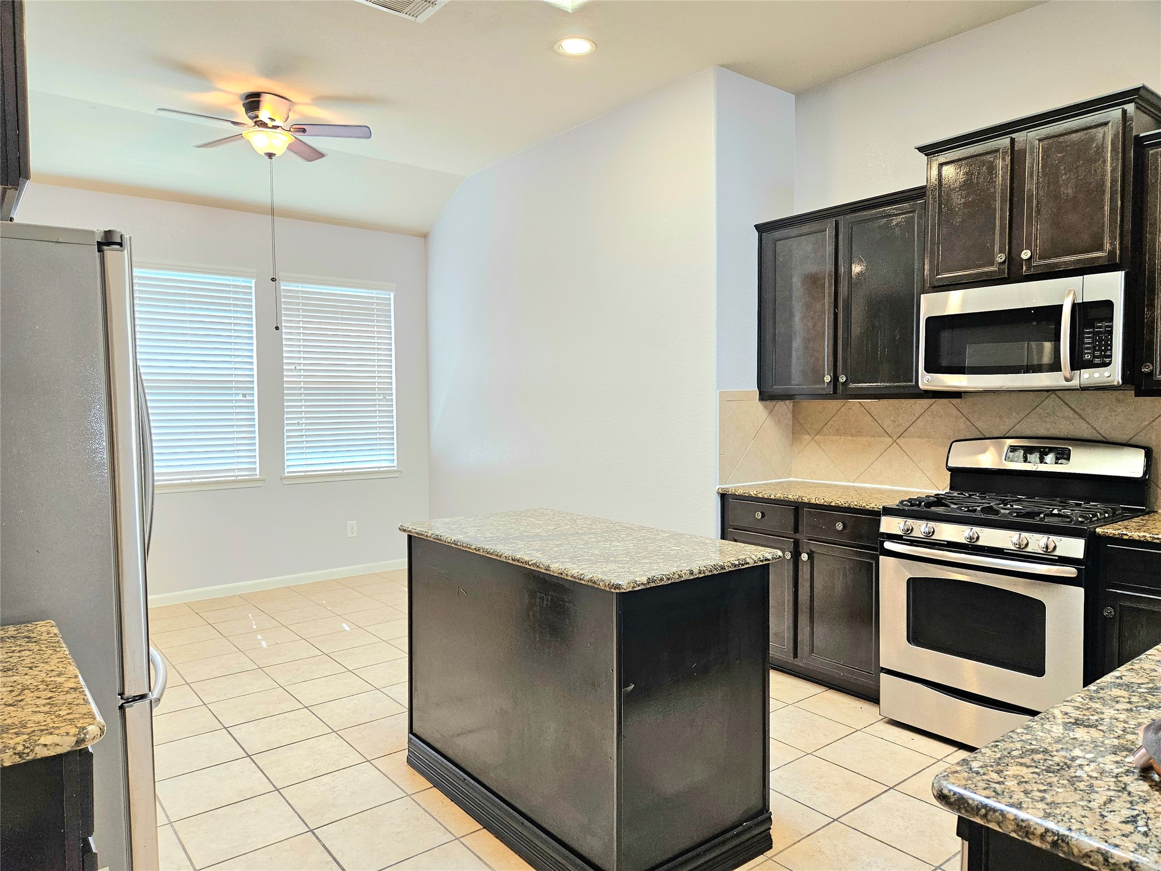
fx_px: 771
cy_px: 436
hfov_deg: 73.9
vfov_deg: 58.9
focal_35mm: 23
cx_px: 580
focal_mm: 5.4
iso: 200
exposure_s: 1/120
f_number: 1.8
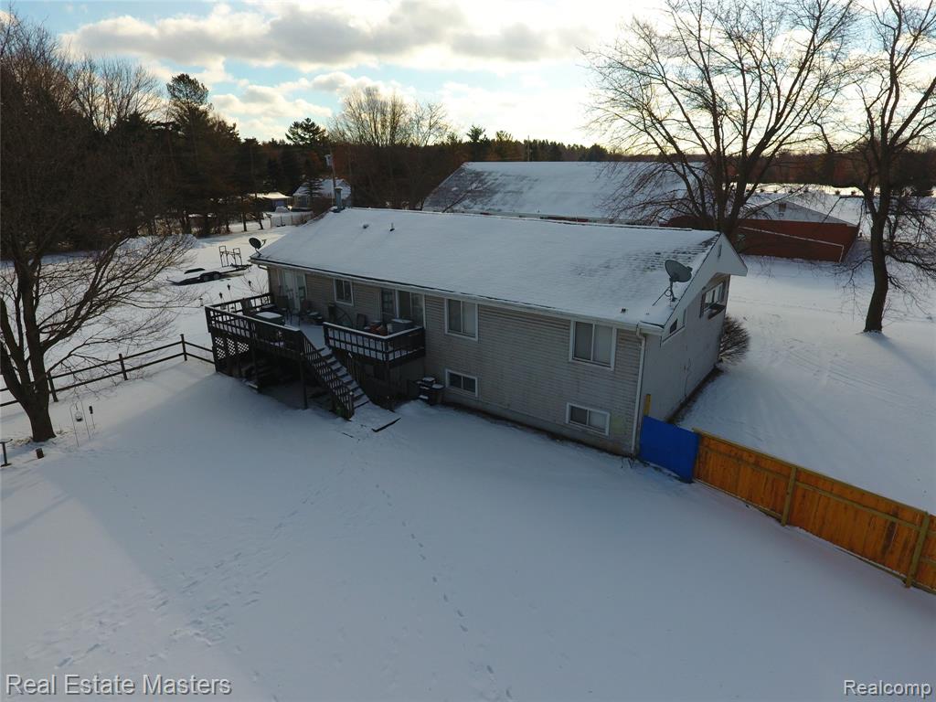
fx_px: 541
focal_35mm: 20
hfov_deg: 81.7
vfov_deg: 66.0
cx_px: 468
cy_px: 351
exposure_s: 1/1205
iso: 100
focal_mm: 3.61
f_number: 2.8
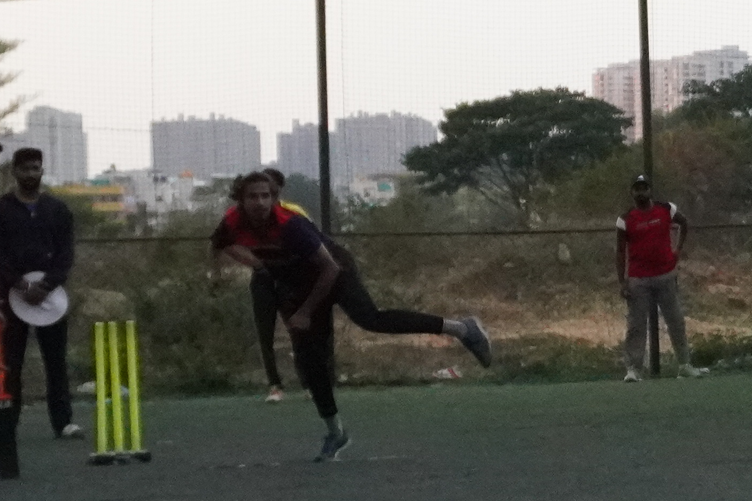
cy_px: 235
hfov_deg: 12.9
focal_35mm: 147
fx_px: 3073
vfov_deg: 9.3
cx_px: 1277
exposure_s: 1/1000
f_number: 5.6
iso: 5000
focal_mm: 23
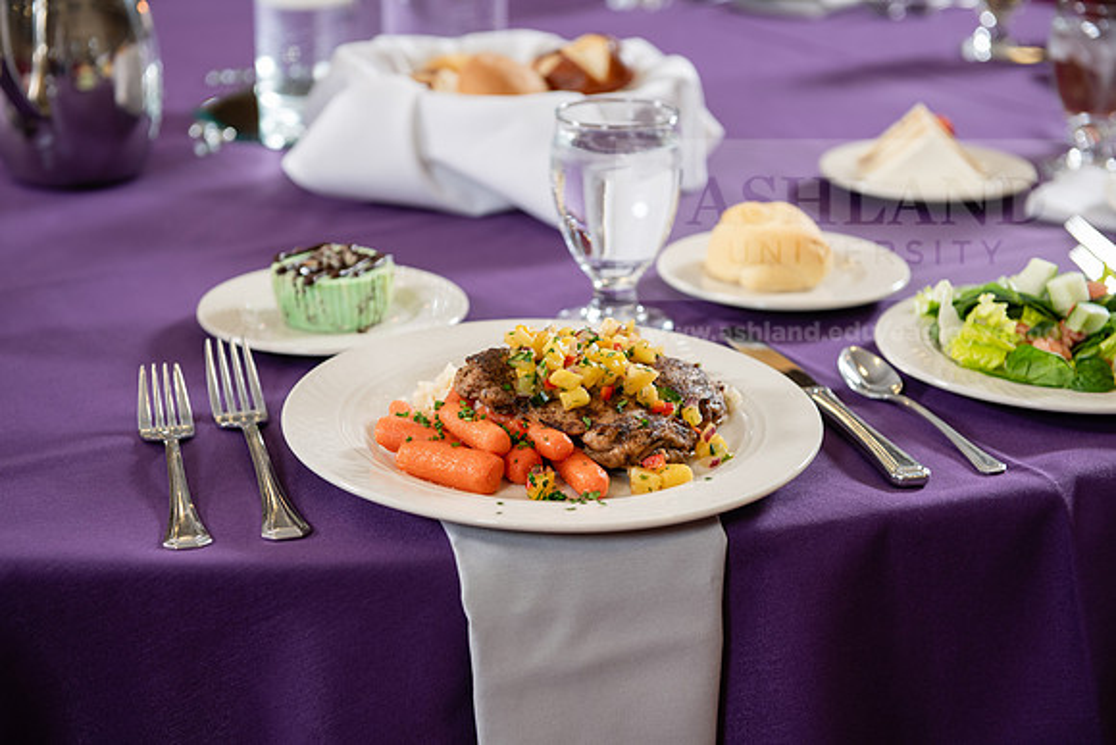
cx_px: 558
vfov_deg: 21.9
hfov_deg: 32.4
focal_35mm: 62
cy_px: 372
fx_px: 1922
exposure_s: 1/160
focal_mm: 62
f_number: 4
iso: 400
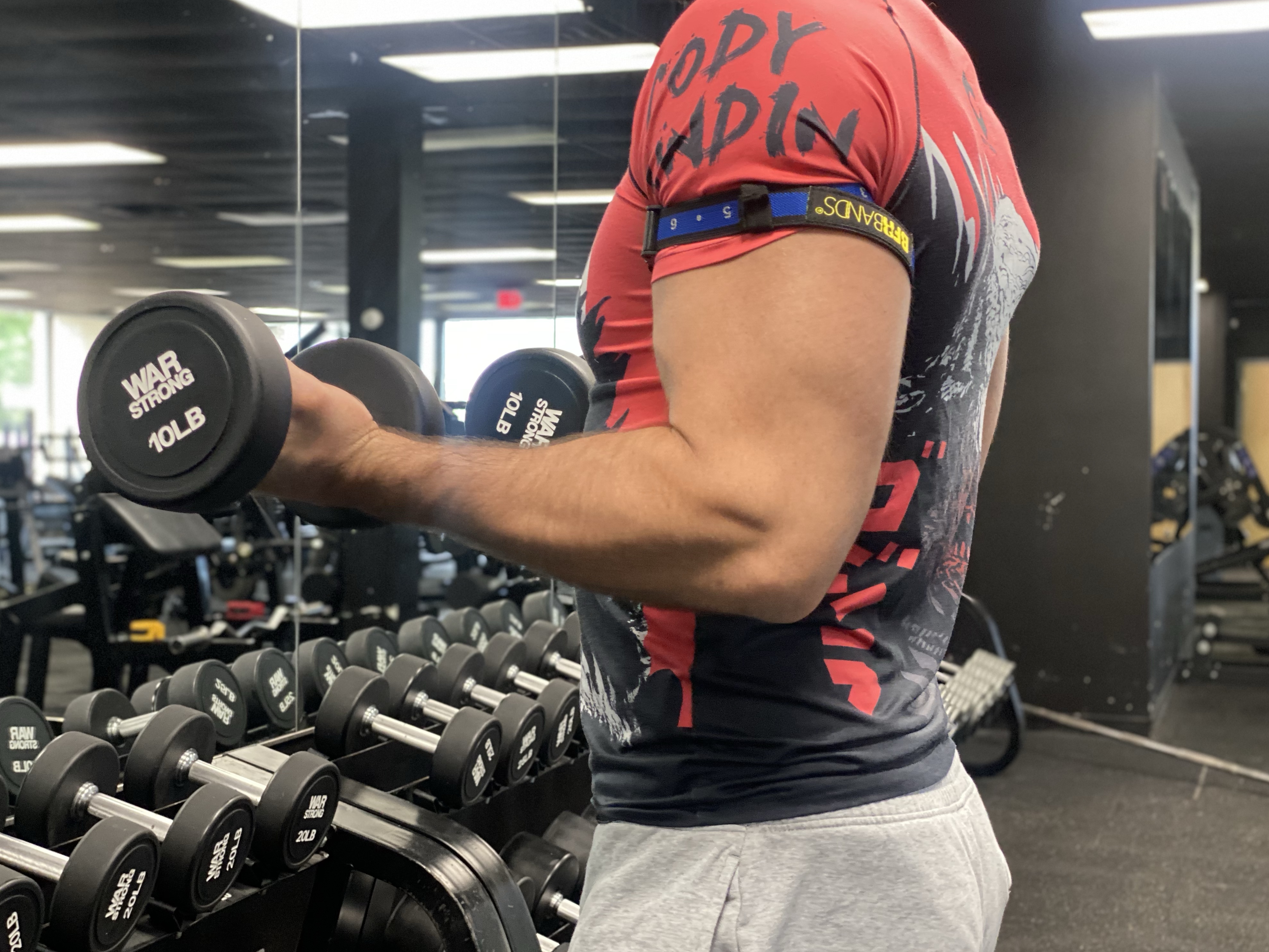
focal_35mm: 53
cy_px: 474
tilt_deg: -1.0
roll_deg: -0.1
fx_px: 1943
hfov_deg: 36.2
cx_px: 631
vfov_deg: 27.5
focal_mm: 6
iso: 320
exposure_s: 1/40
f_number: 2
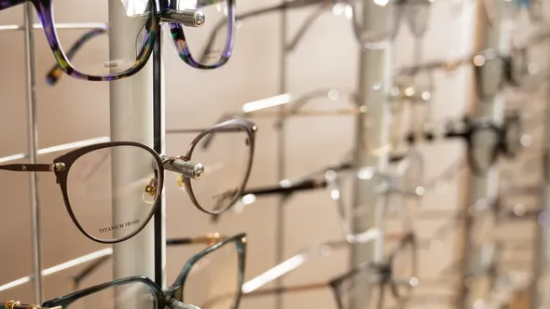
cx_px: 224
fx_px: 788
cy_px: 125
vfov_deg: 22.2
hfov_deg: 38.4
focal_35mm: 54
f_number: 4
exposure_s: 1/160
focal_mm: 38
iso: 320
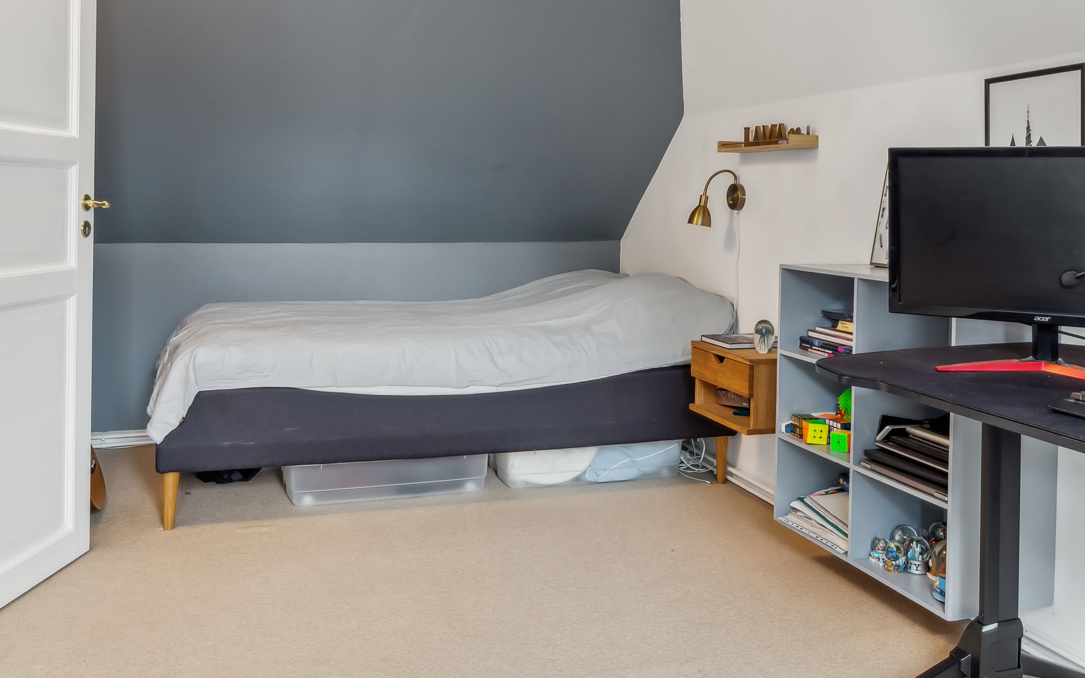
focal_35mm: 34
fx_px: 994
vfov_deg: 37.1
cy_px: 201
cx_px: 581
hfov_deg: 57.2
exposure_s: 1/3.33
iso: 100
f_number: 7.1
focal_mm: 12.9
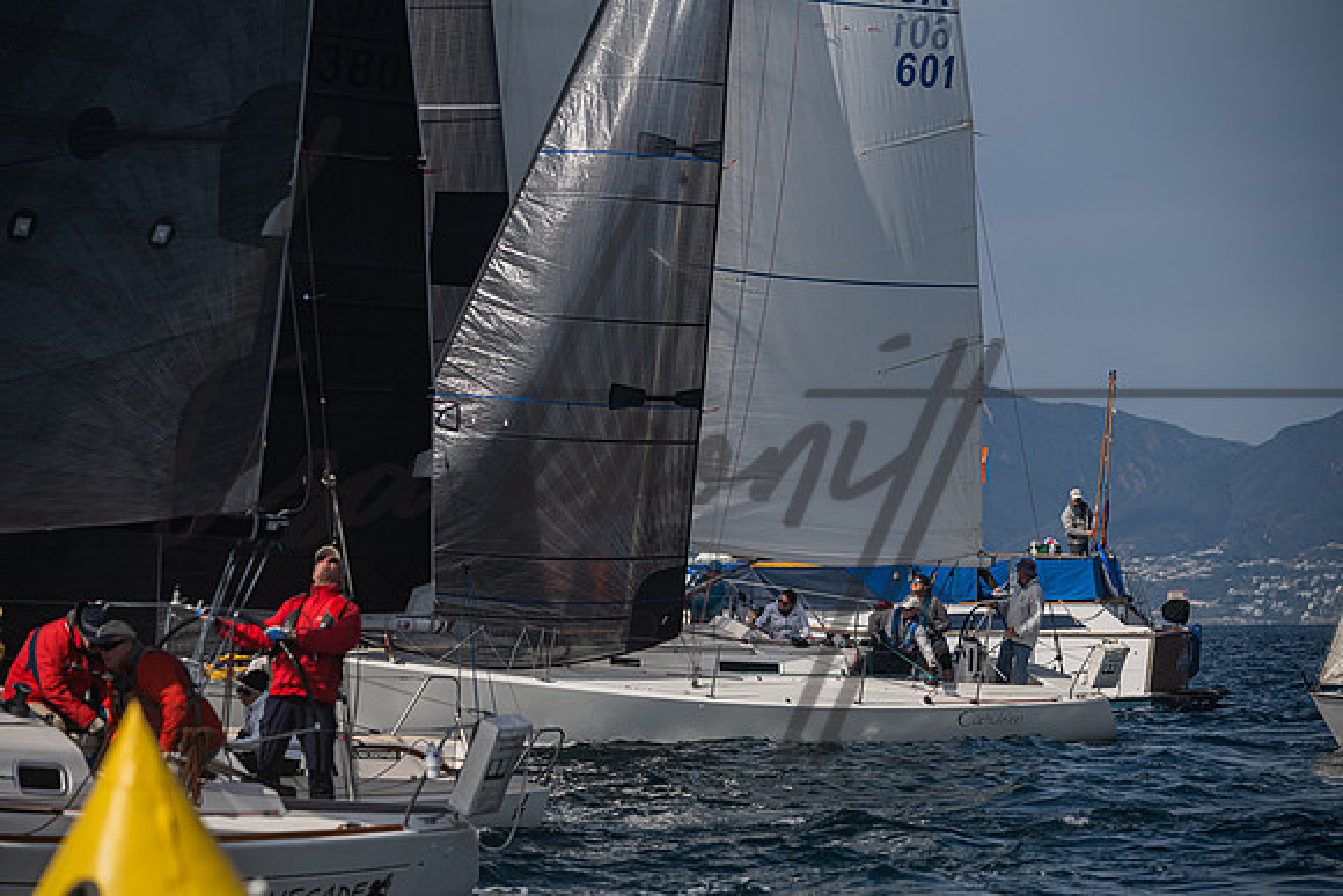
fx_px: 7836
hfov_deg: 9.8
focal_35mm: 210
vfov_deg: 6.5
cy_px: 448
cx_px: 672
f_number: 6.3
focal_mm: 210
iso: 320
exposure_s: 1/4000
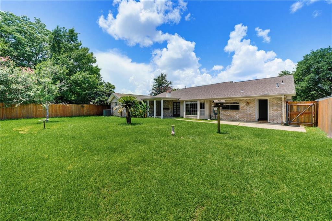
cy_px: 110
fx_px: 111
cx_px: 166
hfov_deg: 112.6
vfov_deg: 90.0
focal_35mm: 12
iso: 80
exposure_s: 1/60
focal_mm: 12
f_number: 13
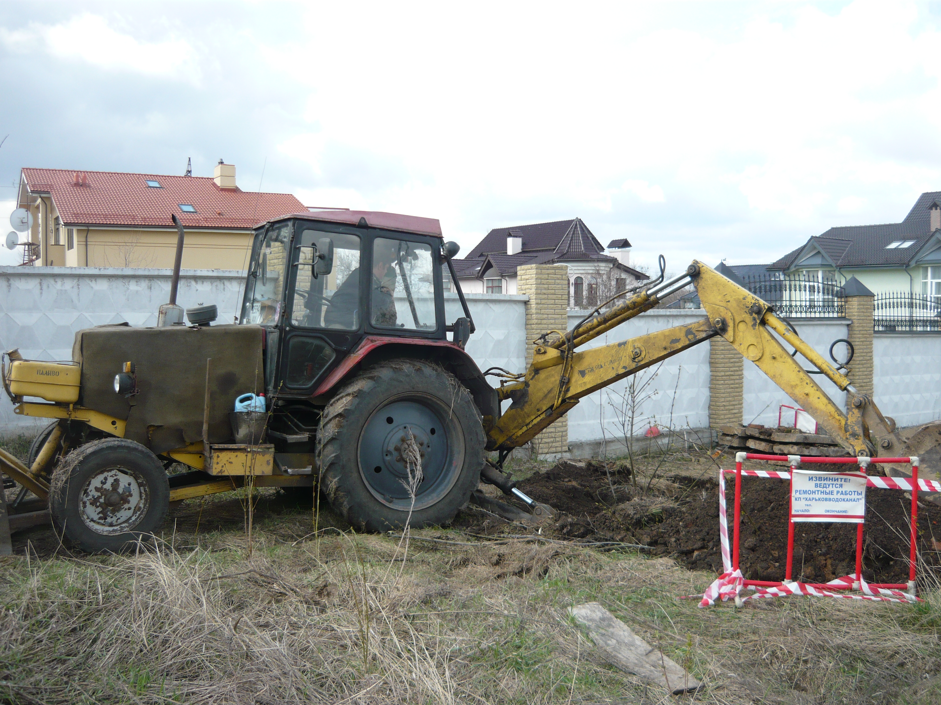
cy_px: 352
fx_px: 897
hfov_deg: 55.4
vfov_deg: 42.9
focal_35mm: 33
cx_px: 470
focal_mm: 5.5
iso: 100
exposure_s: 1/500
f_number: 2.8
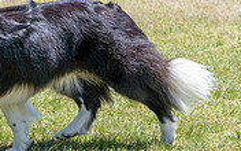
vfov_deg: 4.3
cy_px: -33
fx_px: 1990
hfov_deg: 6.9
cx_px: -78
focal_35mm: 303
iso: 800
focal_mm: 75
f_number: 6.3
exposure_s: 1/2500
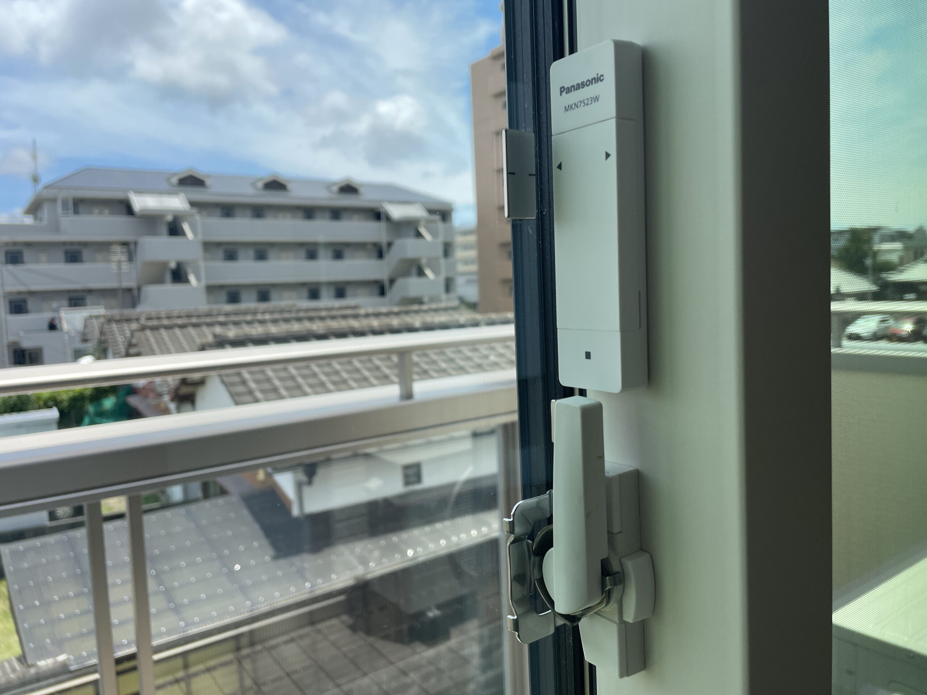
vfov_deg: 53.1
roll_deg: +3.1
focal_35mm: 26
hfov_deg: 67.3
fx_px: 696
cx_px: 464
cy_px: 348
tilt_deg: -4.3
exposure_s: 1/1642
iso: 32
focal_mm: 4.2
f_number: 1.6
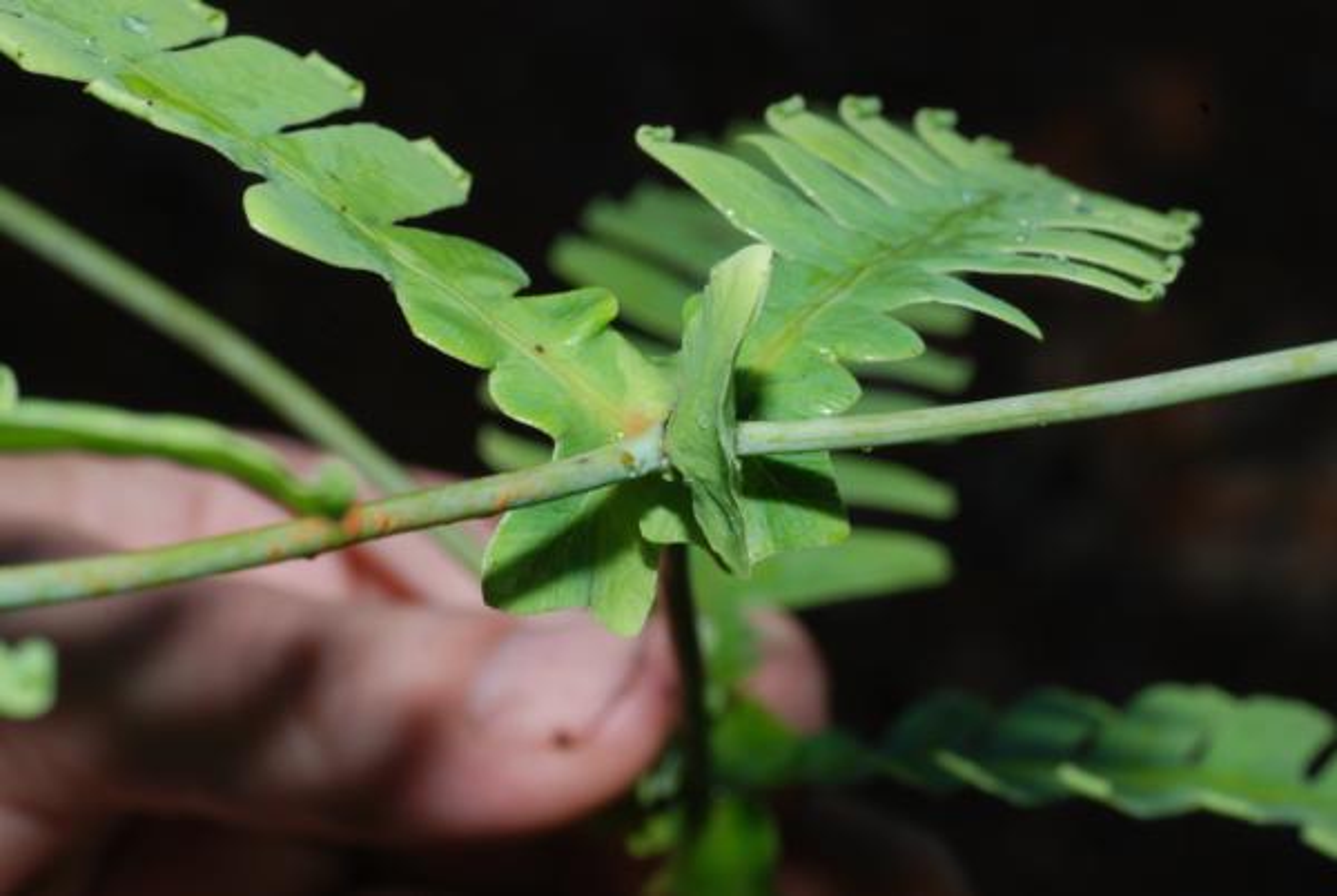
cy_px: 448
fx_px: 3905
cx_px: 668
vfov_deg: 13.1
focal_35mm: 105
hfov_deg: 19.4
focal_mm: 70
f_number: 20
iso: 200
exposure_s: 1/60
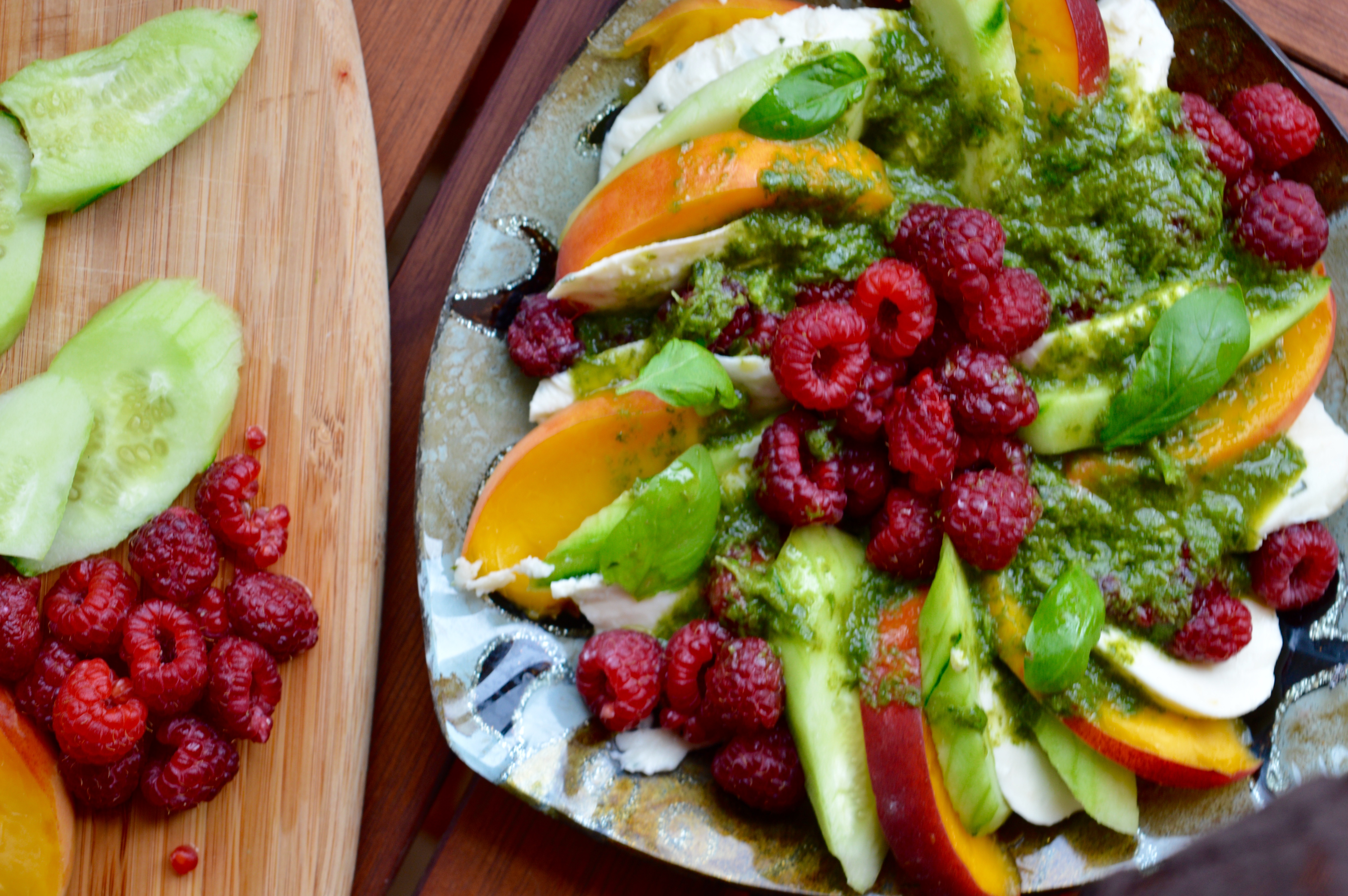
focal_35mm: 82
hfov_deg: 24.6
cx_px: 674
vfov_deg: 16.5
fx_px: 3086
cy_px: 448
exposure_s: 1/10
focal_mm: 55
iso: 200
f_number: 5.6
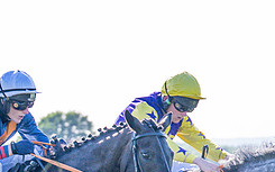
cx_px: -21
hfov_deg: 6.7
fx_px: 2330
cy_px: 172
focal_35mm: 311
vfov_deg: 4.2
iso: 320
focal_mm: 70
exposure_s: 1/1250
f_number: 4
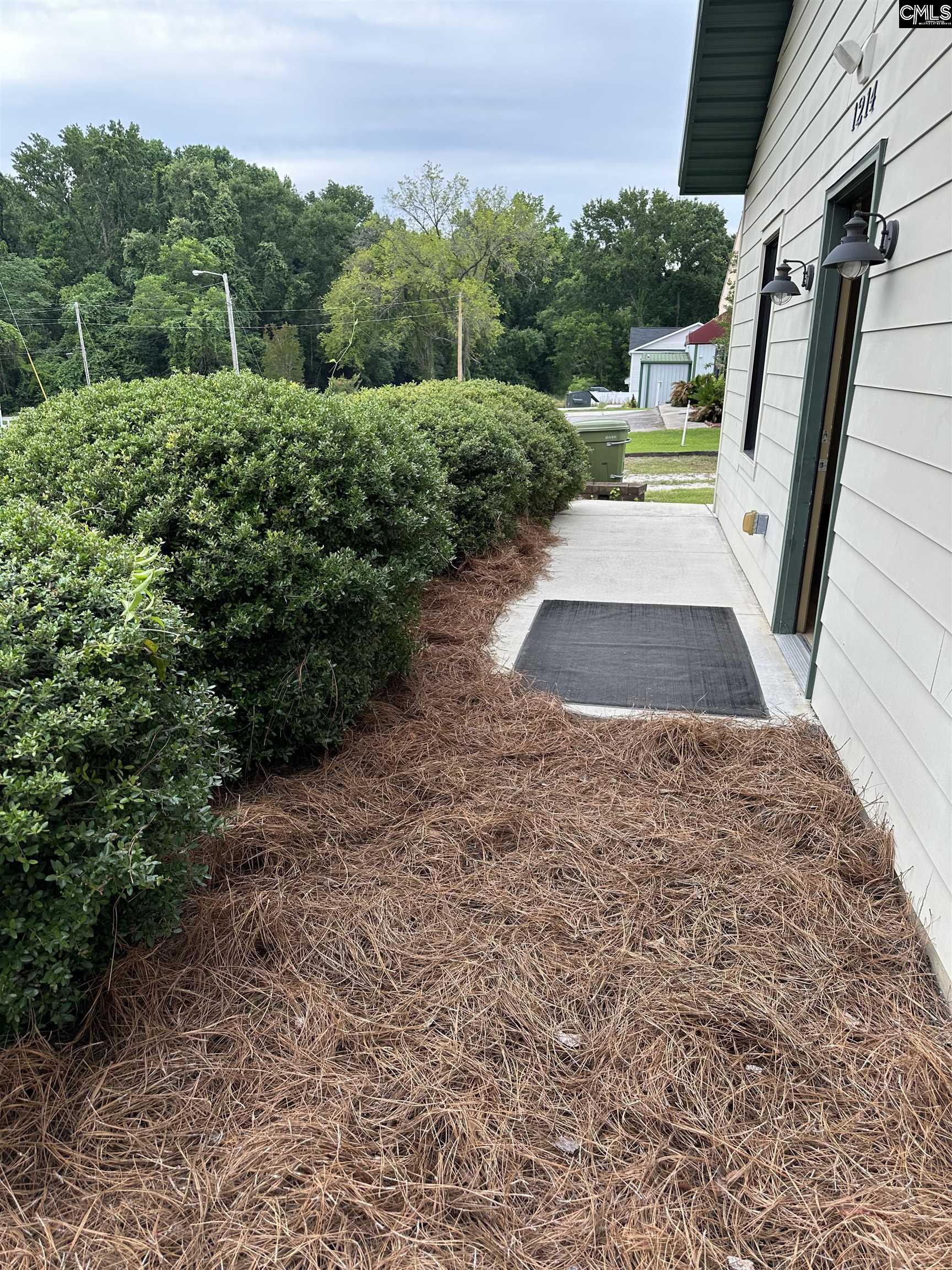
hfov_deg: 56.8
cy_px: 635
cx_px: 476
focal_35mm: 24
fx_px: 880
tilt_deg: -18.5
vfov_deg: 71.6
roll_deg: -2.5
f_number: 1.78
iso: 64
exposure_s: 1/235
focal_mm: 6.86
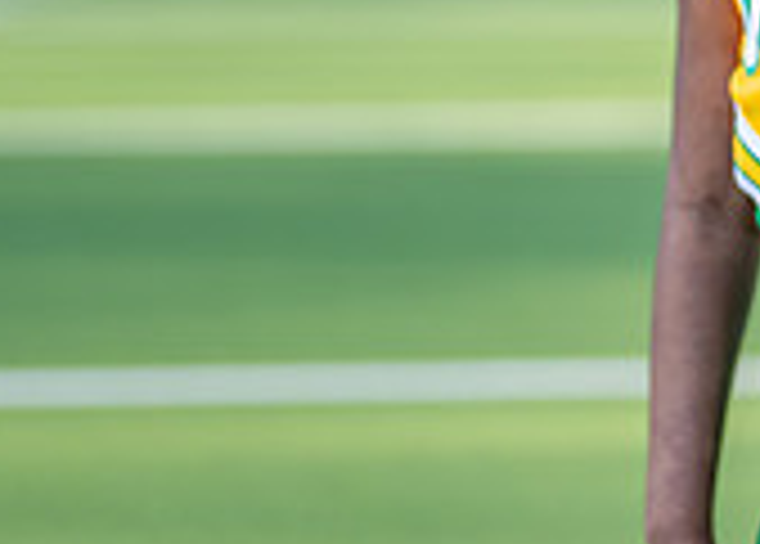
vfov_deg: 6.8
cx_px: 986
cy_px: -45
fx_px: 4558
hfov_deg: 9.4
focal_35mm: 211
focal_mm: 50
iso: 100
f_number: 1.2
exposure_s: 1/2000
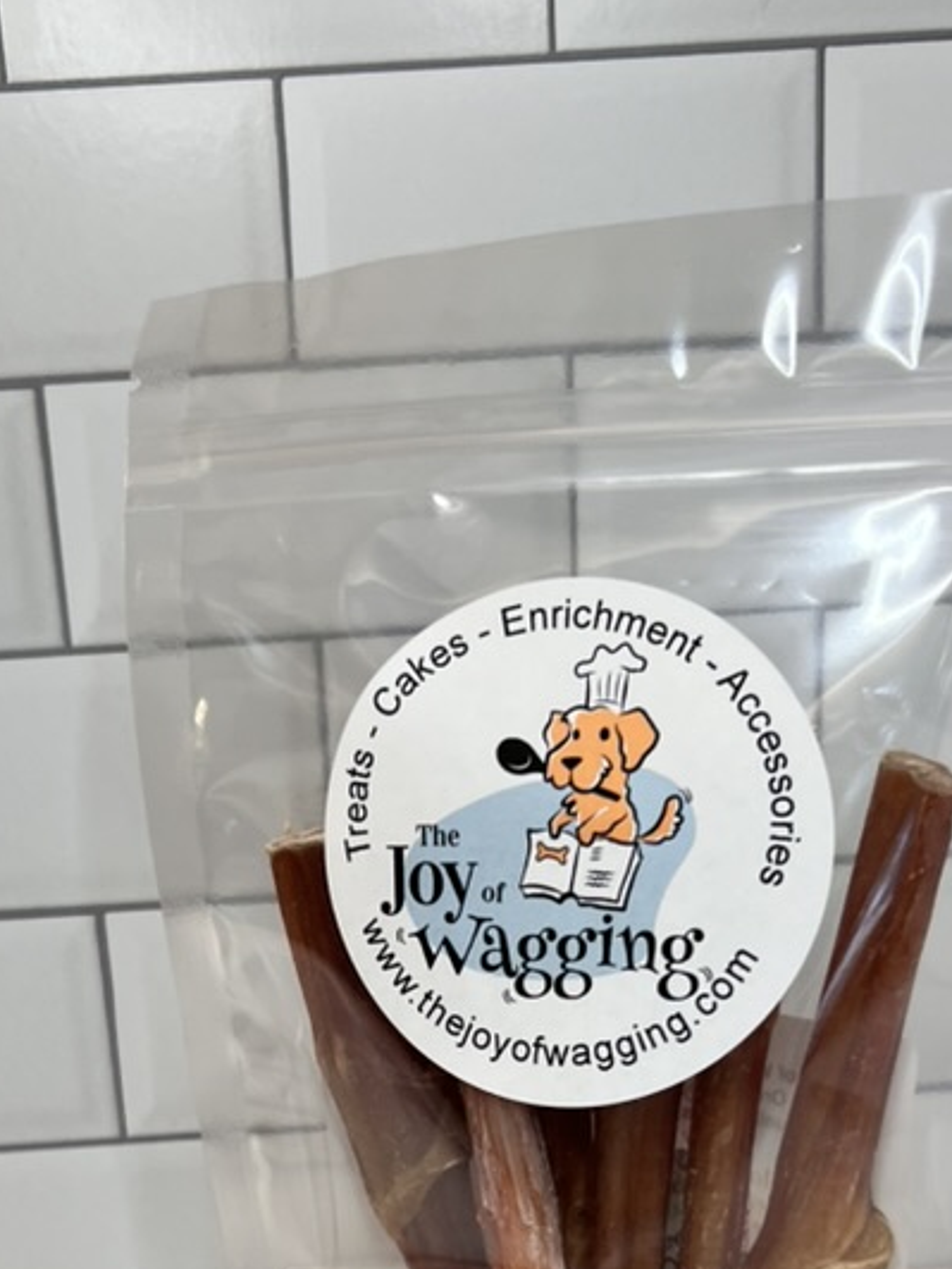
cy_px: 1076
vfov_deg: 36.4
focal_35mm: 50
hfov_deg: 29.1
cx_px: 425
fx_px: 1833
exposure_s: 1/120
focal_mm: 5.7
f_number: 1.5
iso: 80
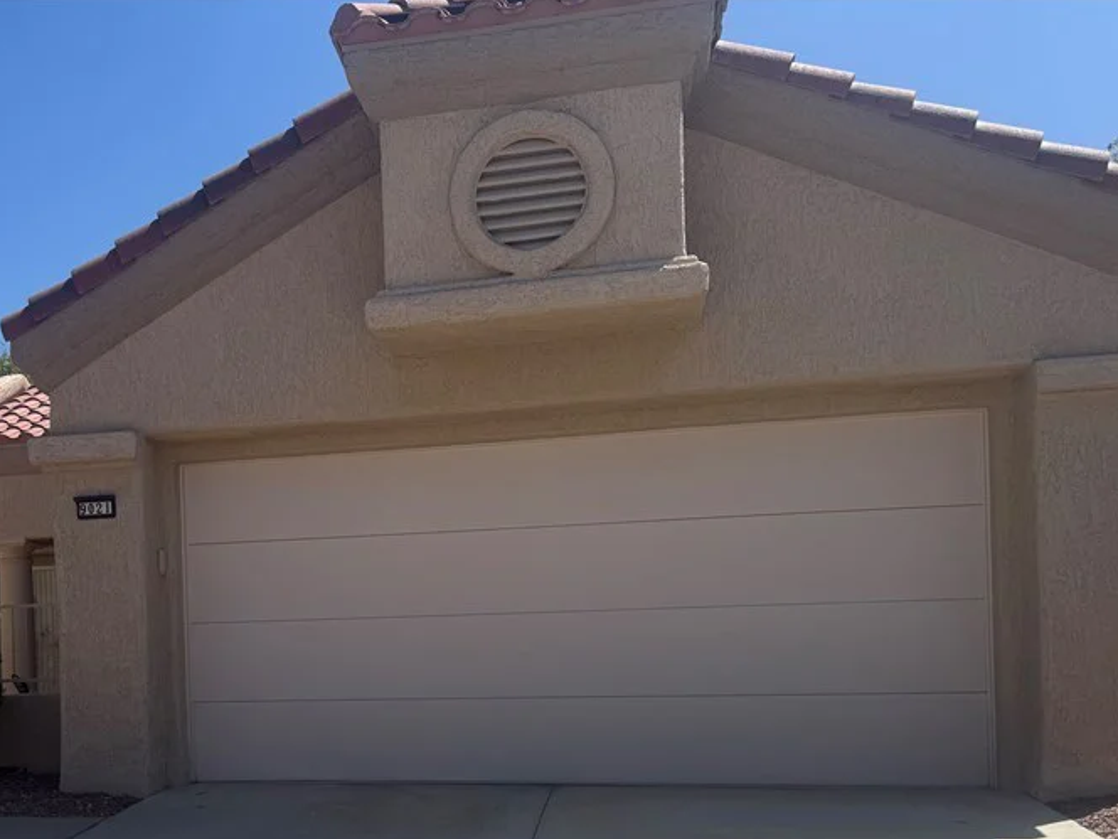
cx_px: 317
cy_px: 642
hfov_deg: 48.7
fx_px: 1195
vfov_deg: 37.6
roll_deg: +1.3
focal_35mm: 37
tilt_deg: -0.3
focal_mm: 6.76
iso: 80
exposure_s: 1/6173
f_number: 1.78
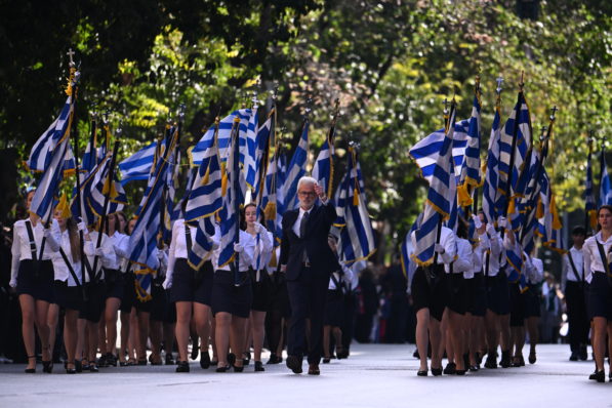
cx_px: 306
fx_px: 8499
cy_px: 204
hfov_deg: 4.1
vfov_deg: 2.7
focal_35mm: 500
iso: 1250
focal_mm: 500
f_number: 6.7
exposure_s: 1/1250
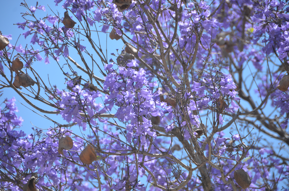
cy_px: 96
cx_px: 144
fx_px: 2403
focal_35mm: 300
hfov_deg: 6.9
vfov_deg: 4.6
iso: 200
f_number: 5.6
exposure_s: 1/500
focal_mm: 200
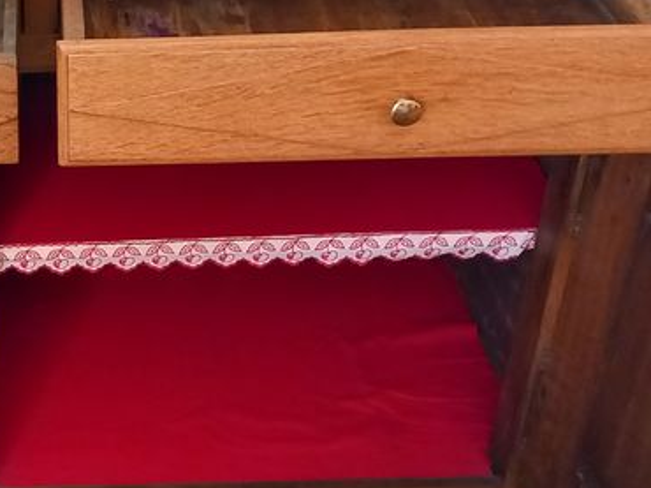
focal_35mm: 73
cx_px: -16
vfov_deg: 20.1
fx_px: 1372
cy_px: 236
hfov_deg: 25.3
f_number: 1.8
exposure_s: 1/25
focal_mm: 4
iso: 400
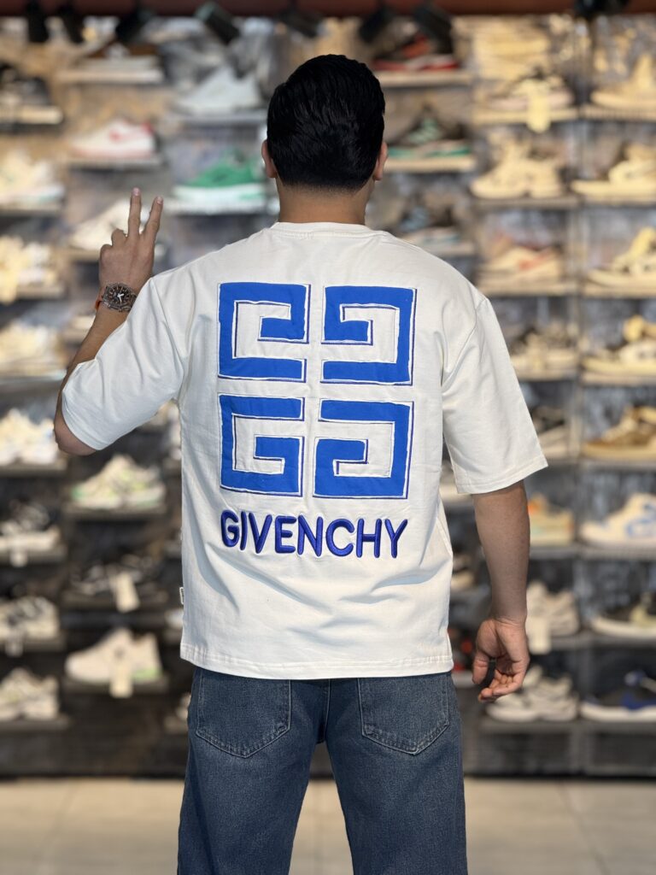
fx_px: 3032
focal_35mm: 120
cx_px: 328
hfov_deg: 12.3
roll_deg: -0.4
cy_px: 438
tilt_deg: -1.6
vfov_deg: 16.4
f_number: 2.8
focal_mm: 15.66
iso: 100
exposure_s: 1/100
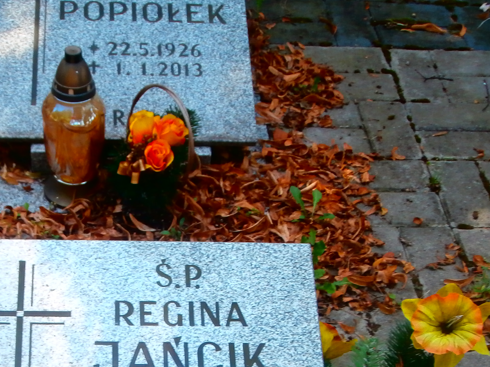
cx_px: 140
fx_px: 948
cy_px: 375
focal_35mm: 67
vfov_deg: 21.1
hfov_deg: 28.7
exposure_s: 1/160
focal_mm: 5.36
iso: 100
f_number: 3.5
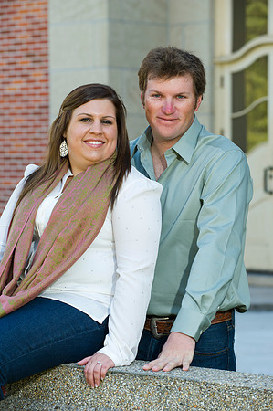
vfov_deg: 15.2
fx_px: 1539
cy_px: 206
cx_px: 136
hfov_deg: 10.1
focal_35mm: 135
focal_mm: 135
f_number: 5.6
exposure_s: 1/125
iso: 400
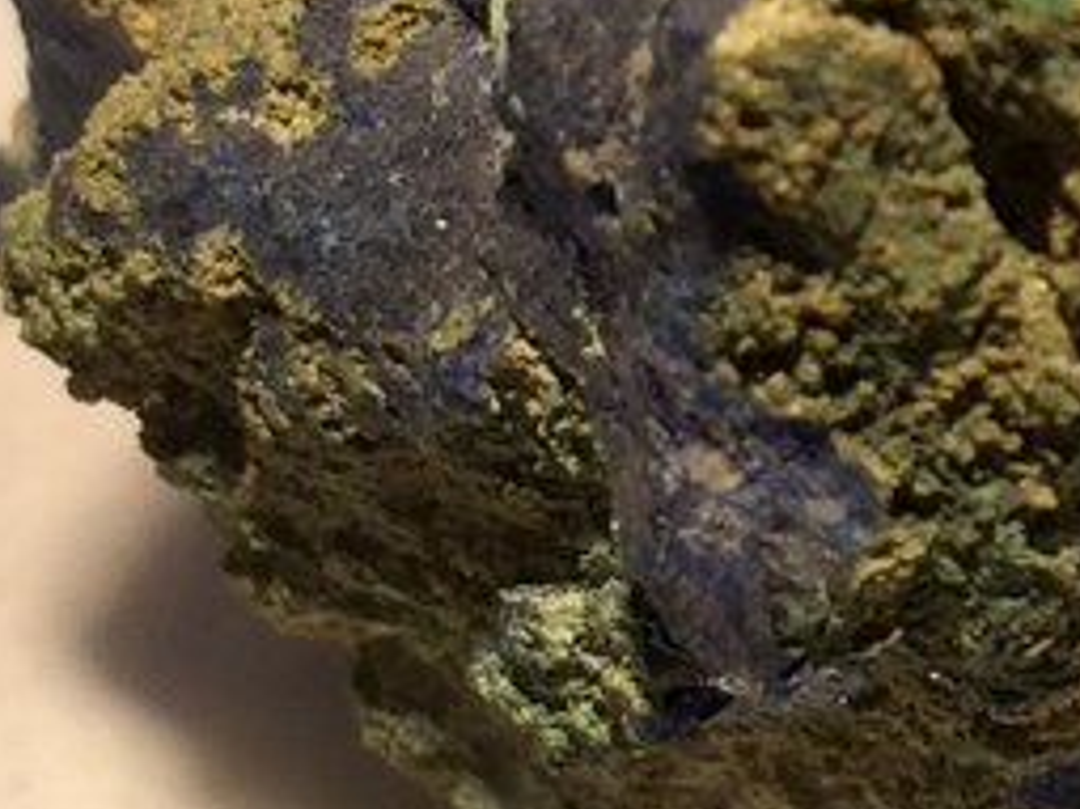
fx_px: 5676
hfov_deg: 10.8
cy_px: -343
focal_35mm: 182
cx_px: 1127
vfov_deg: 8.0
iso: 32
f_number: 2.2
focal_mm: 4.15
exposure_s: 1/206
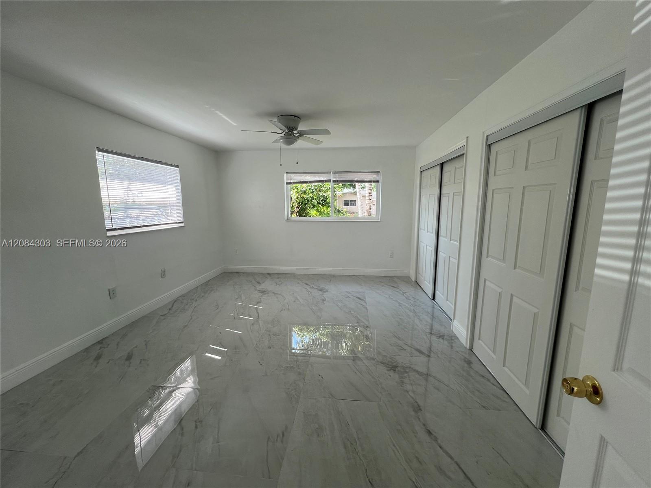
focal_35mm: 13
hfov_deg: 106.2
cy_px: 244
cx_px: 326
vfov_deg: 89.9
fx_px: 244
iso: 40
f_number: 1.8
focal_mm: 1.57
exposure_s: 1/120
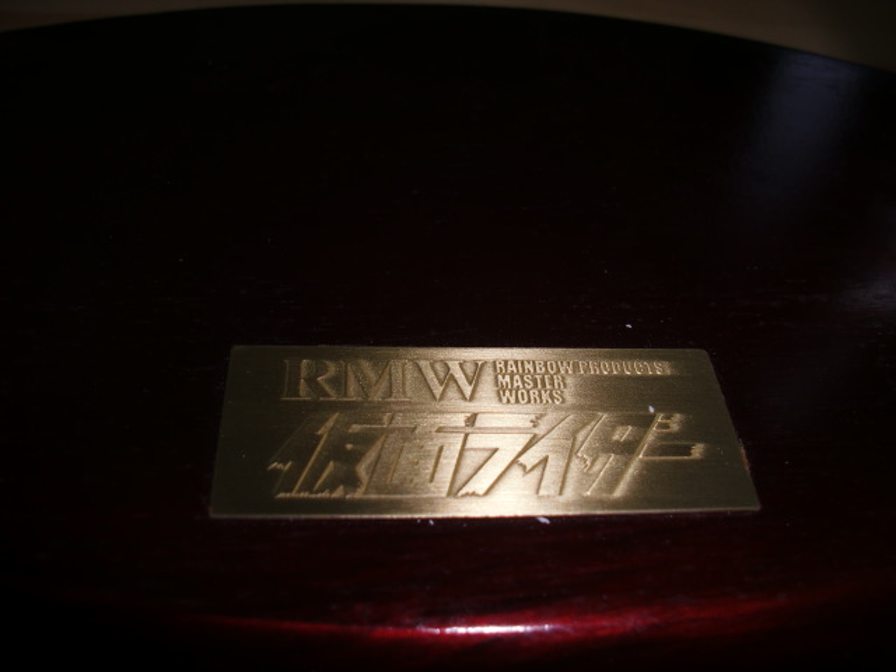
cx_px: 448
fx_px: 932
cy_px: 336
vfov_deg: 39.7
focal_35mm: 36
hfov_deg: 51.4
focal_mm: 6.3
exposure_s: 1/30
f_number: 7.9
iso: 64
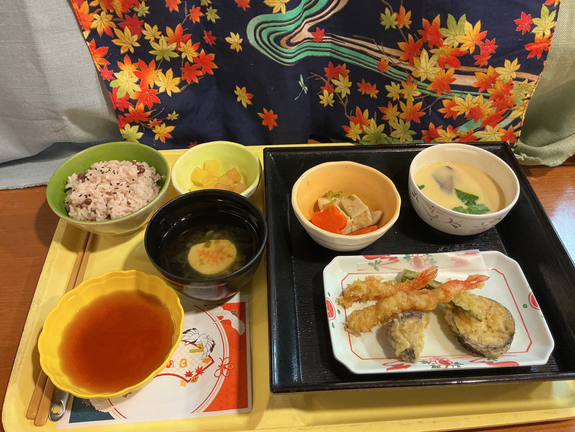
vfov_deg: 48.2
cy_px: 216
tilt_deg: -48.3
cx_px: 288
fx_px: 482
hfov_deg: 61.7
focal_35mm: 29
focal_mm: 3
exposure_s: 1/50
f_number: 1.8
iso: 160
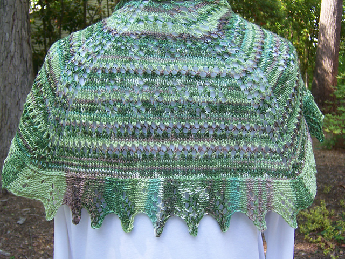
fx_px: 399
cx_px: 172
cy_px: 130
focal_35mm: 40
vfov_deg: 36.0
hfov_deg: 46.8
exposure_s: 1/90
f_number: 3.4
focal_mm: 6.7
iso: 80
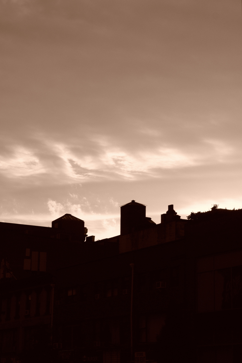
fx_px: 847
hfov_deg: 16.3
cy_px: 182
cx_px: 121
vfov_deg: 24.2
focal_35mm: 84
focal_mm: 56
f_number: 8
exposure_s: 1/1700
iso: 400
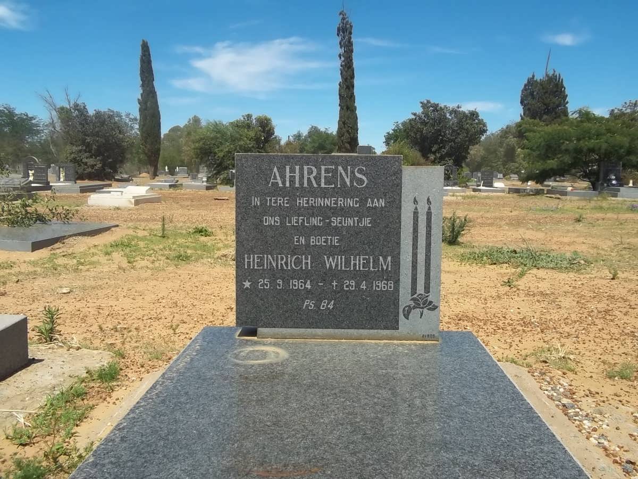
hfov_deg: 56.8
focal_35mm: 32
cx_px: 319
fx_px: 590
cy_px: 240
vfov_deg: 44.2
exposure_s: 1/500
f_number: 5.5
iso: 80
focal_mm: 5.7
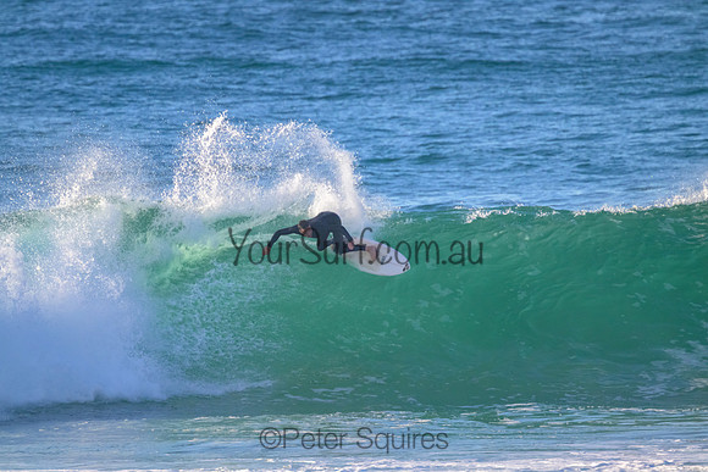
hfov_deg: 2.6
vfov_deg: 1.7
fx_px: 15736
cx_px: 354
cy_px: 236
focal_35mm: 800
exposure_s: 1/1600
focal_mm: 800
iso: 2500
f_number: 11
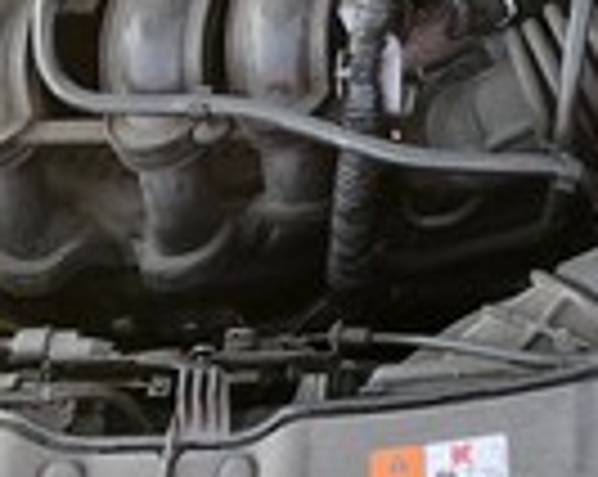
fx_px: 1272
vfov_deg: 20.9
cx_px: 742
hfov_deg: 23.8
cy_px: 72
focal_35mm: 72
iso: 50
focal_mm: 4
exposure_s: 1/120
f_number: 1.8
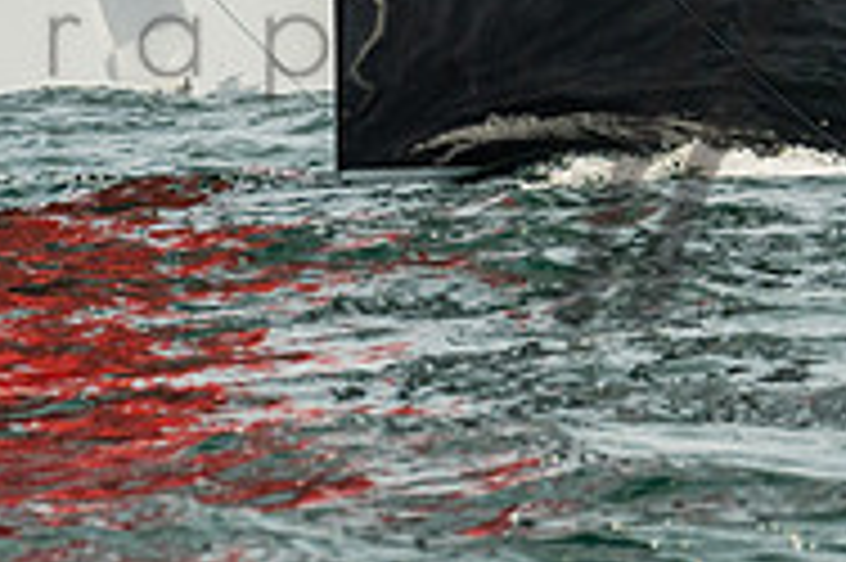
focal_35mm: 496
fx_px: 11646
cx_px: 443
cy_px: -321
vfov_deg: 2.8
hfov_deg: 4.2
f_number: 6.3
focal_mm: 150
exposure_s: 1/1250
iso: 320
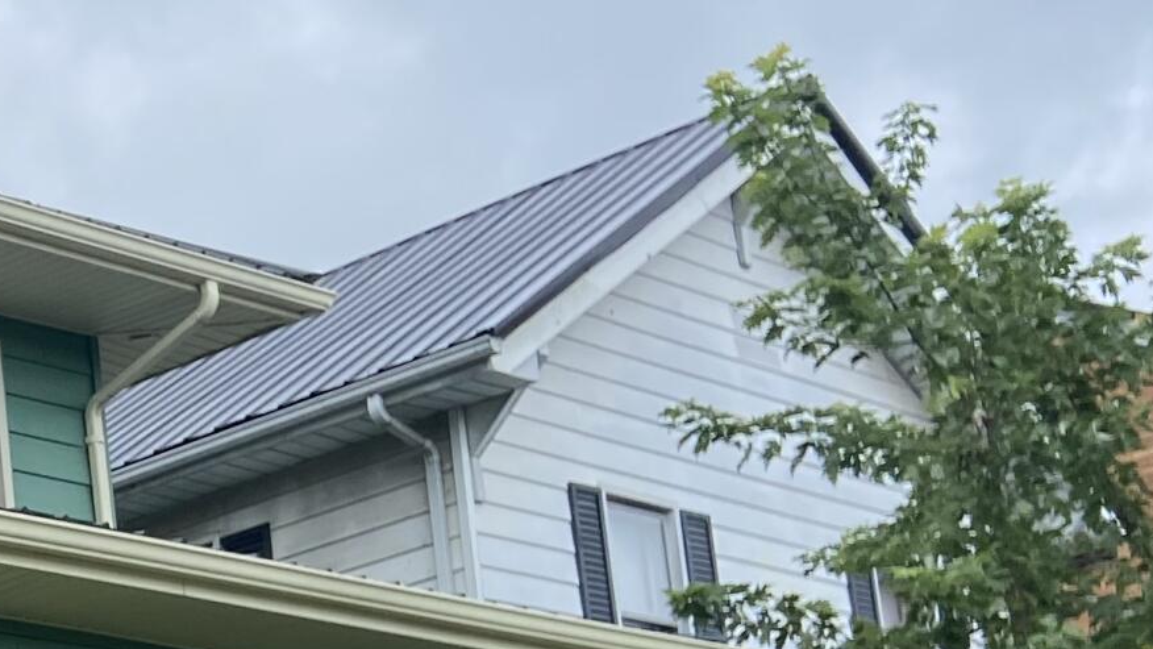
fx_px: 2966
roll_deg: +4.6
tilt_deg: +5.3
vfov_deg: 11.7
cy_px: 1091
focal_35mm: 97
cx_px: -675
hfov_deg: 18.8
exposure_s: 1/1182
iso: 32
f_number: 1.8
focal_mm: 4.25
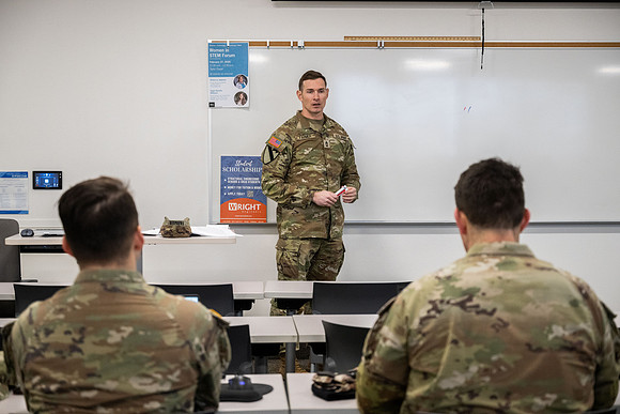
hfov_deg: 32.7
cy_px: 207
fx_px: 1057
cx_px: 310
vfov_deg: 22.1
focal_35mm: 61
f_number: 4
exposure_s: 1/400
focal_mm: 61
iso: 2500
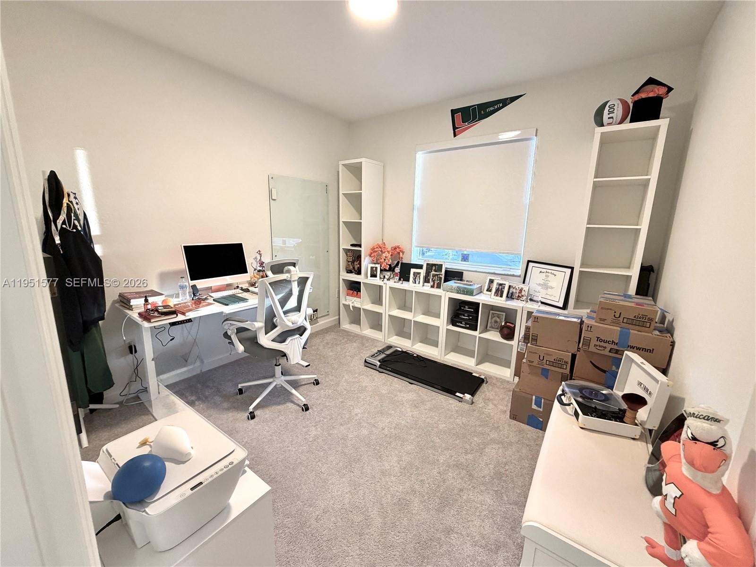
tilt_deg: -10.7
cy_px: 284
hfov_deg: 102.1
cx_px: 378
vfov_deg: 85.7
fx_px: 306
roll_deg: -1.0
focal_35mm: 14
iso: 250
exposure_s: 1/60
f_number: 2.2
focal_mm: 2.22
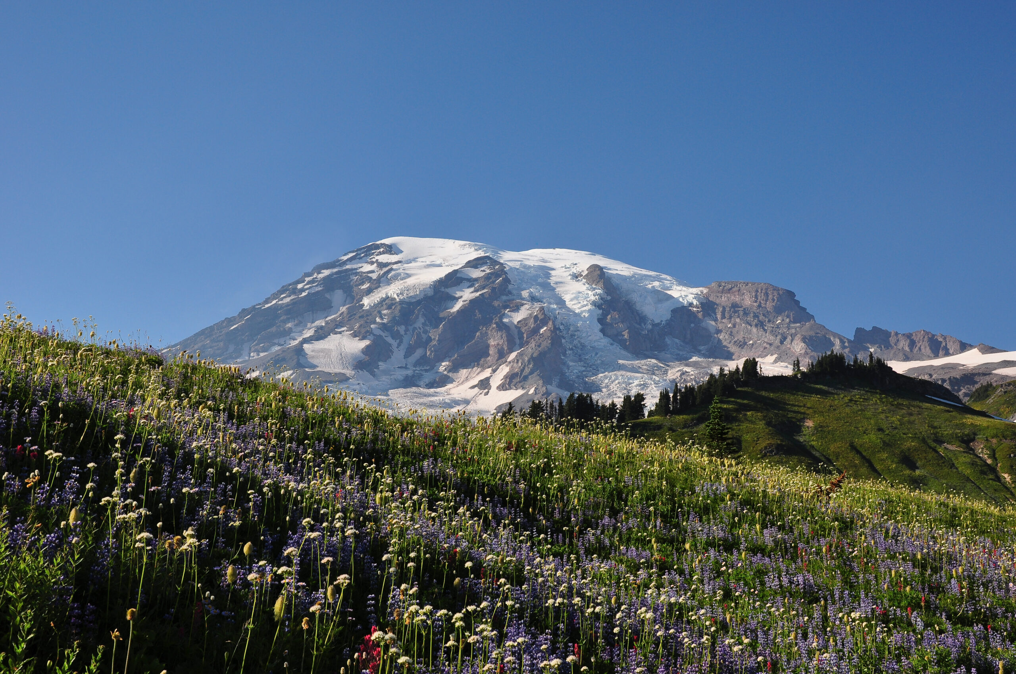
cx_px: 508
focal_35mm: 48
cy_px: 337
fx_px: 1353
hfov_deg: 41.2
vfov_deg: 28.0
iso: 200
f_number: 10
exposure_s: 1/320
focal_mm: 32
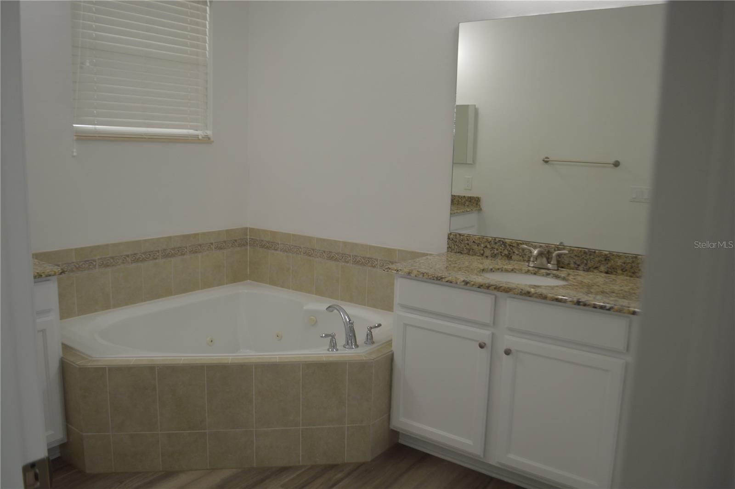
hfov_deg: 67.4
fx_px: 551
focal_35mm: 27
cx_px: 368
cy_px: 244
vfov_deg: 47.8
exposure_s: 1/125
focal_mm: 18
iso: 280
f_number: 3.5
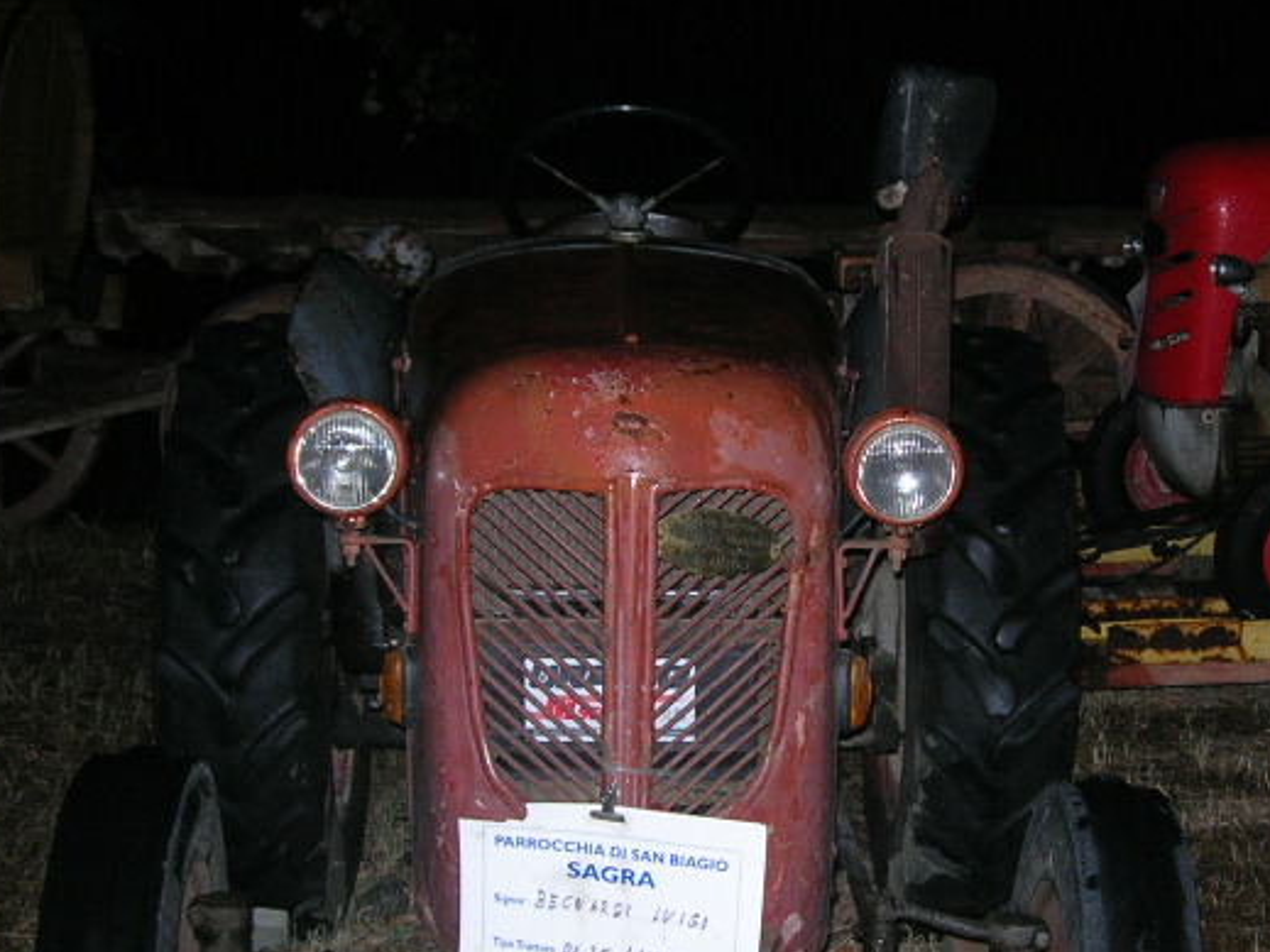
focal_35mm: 75
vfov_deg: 19.6
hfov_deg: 25.6
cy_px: 587
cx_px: 984
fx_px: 2751
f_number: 2.8
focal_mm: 7.8
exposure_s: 1/60.1
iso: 95
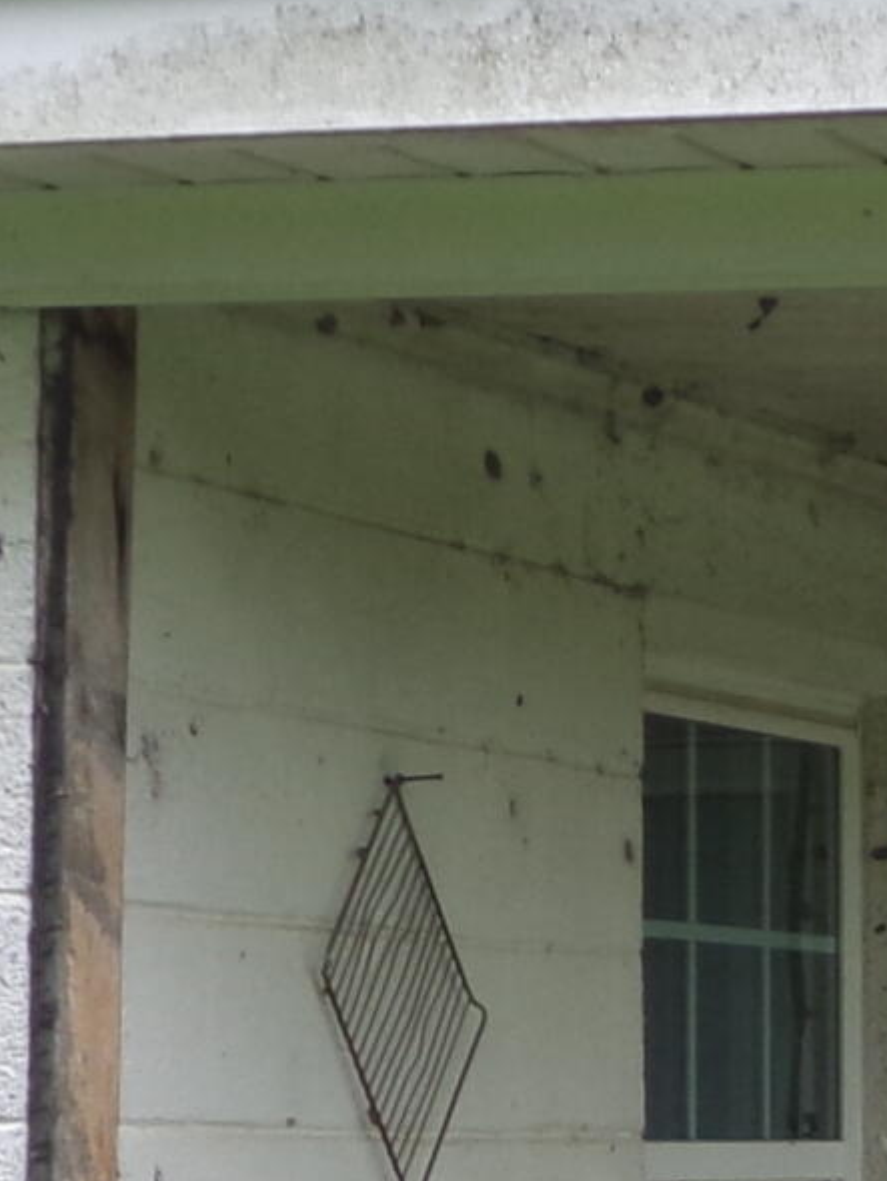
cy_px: 1389
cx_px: 1512
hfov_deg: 7.7
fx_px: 6418
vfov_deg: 10.4
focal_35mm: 188
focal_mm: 6.6
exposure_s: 1/160
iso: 100
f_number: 4
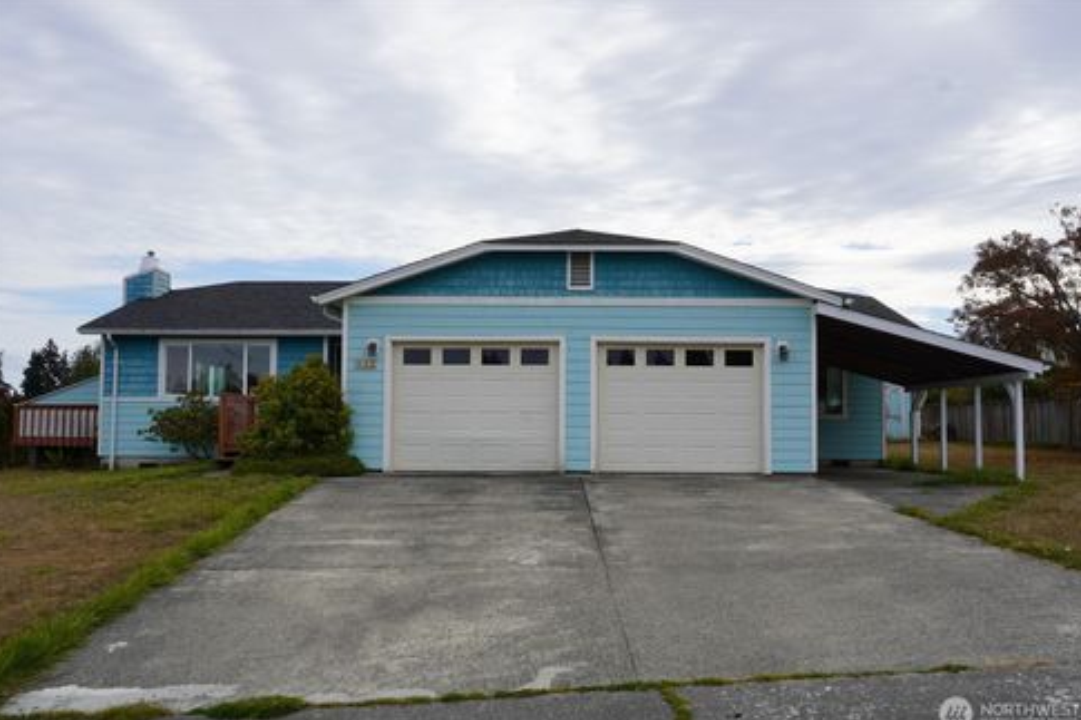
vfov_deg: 38.9
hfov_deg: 55.8
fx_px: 1021
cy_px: 367
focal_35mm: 34
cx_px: 542
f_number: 14
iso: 100
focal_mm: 22
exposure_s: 1/80
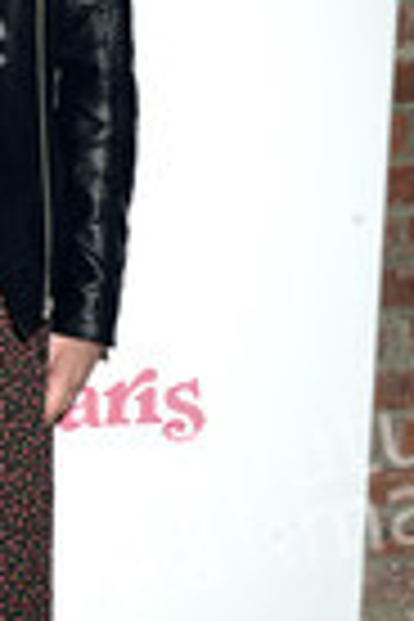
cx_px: -92
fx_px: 2104
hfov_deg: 11.0
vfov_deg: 16.8
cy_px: 270
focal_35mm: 122
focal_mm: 42
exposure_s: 1/250
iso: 800
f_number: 9
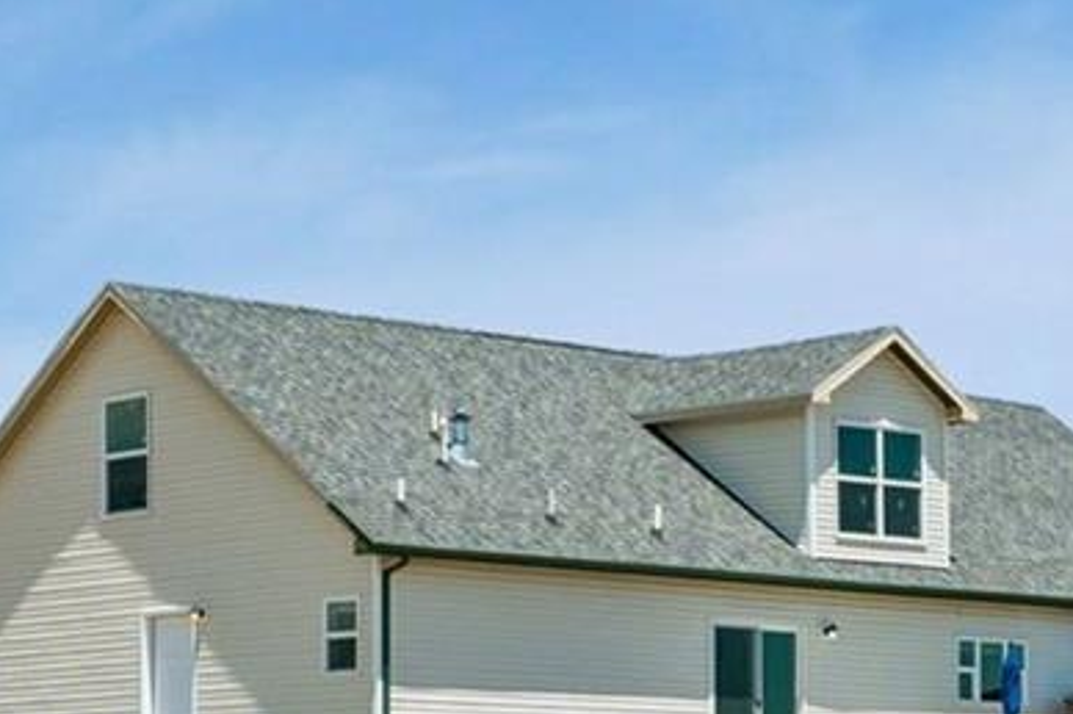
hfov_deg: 15.8
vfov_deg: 10.7
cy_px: 495
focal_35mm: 128
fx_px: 3812
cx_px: 36
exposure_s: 1/1250
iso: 400
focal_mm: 31
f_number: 9
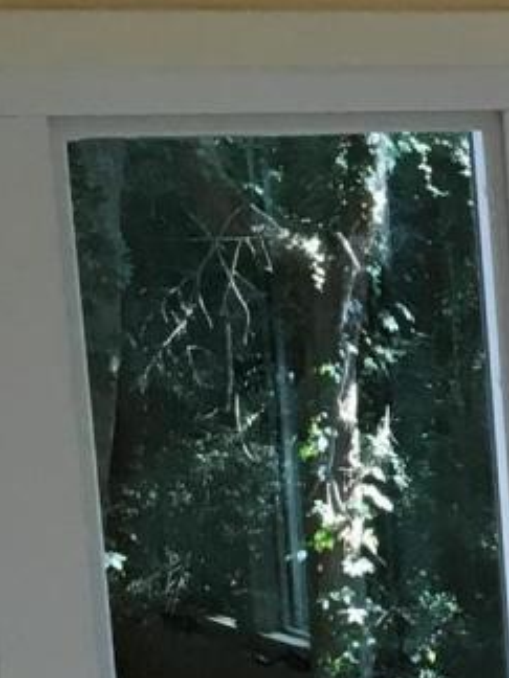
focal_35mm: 179
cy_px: 617
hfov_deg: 7.3
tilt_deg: -7.8
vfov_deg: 11.0
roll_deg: +0.6
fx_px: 3509
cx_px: 1567
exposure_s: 1/40
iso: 25
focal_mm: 4.15
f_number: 2.2
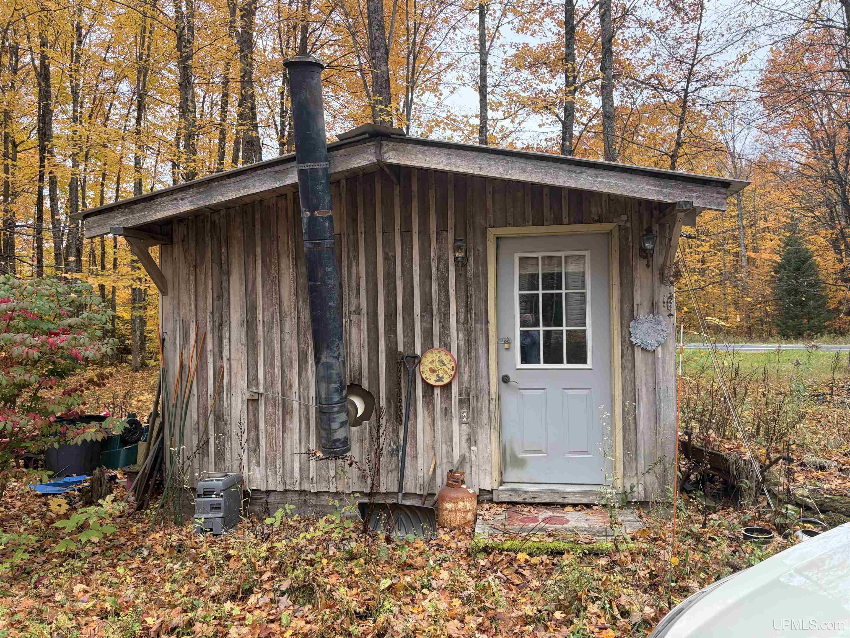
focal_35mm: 26
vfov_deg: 53.1
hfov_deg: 67.3
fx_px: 638
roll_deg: +1.4
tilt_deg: +4.4
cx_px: 425
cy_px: 319
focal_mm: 5.96
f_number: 1.6
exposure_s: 1/185
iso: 50
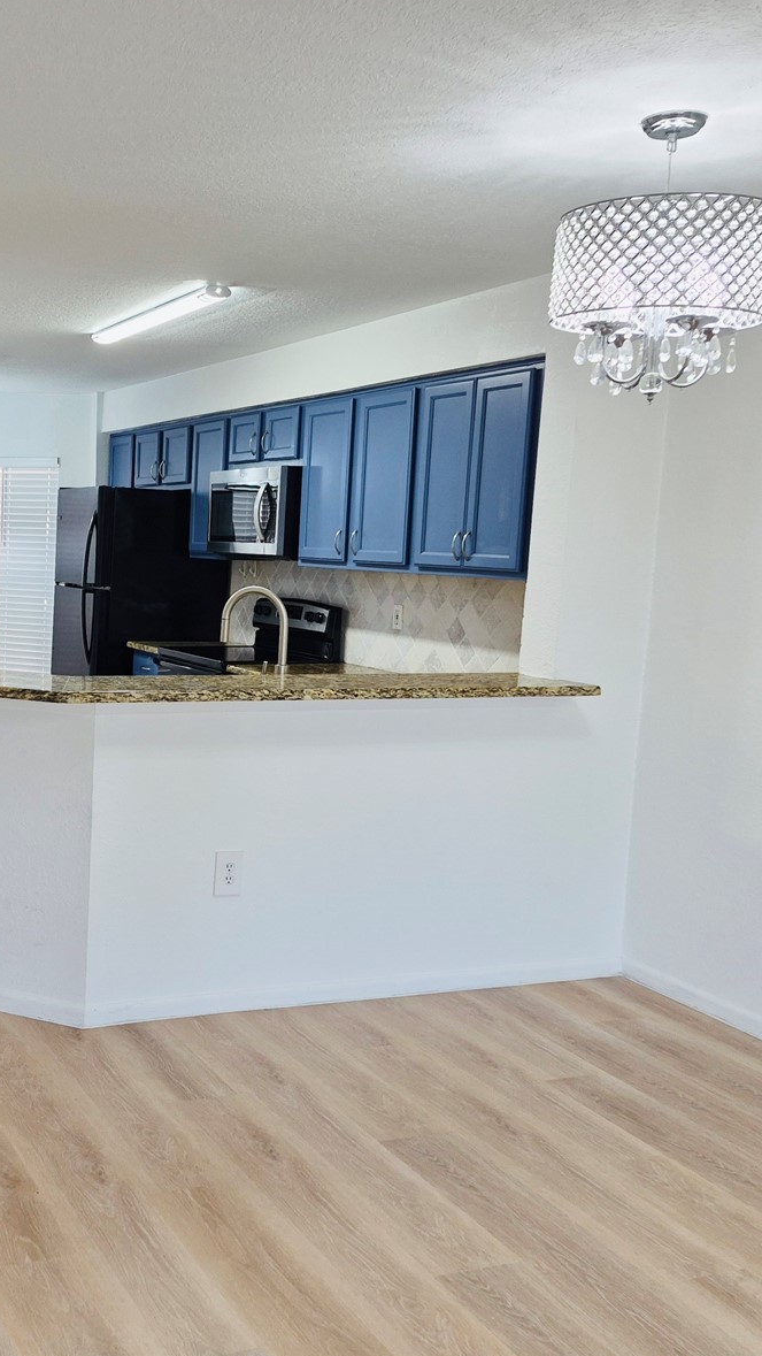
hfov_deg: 32.7
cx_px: 63
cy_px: 674
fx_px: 1222
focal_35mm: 34
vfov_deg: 58.0
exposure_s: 1/120
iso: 100
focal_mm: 5.4
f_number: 1.8
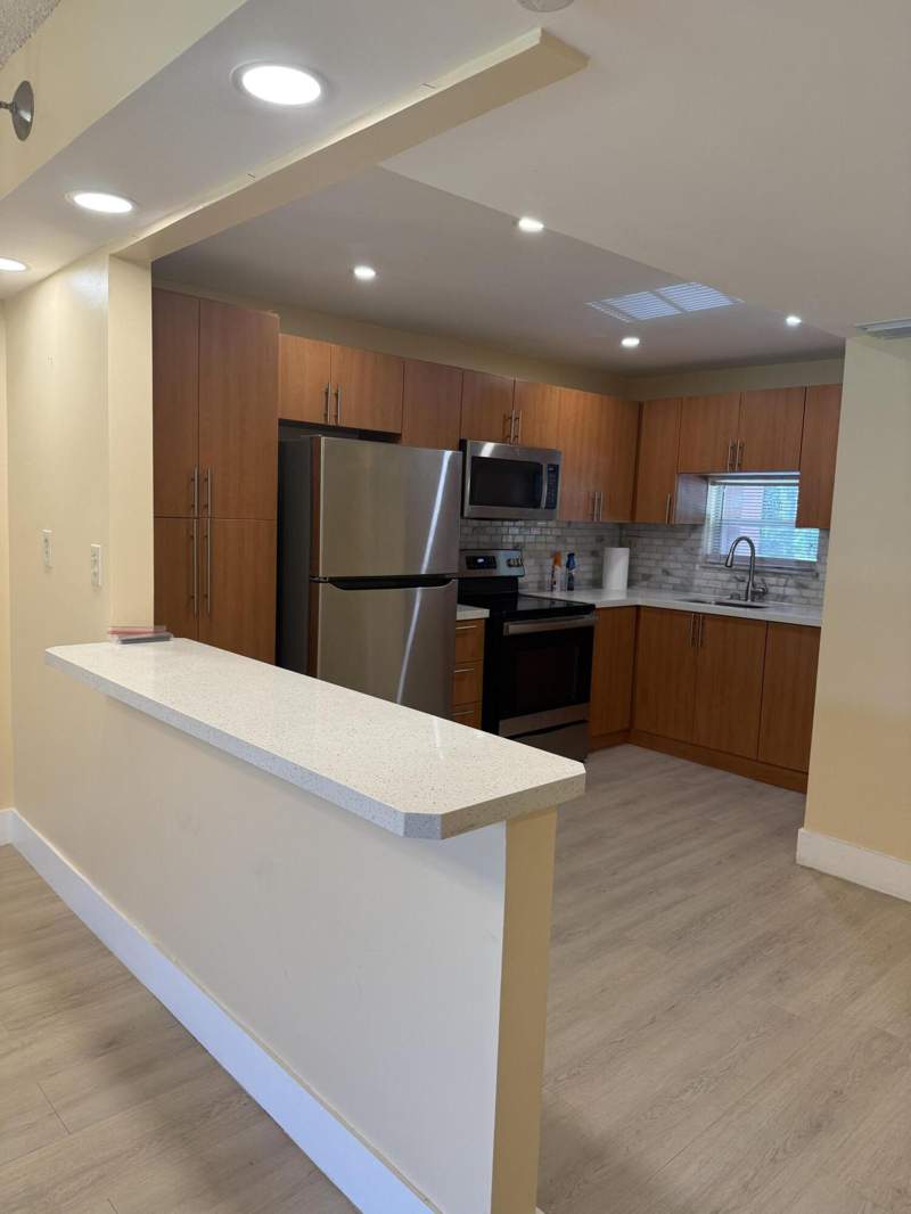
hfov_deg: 56.8
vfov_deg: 71.6
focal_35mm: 24
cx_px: 456
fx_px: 842
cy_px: 607
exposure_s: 1/120
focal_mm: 6.76
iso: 125
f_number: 1.78
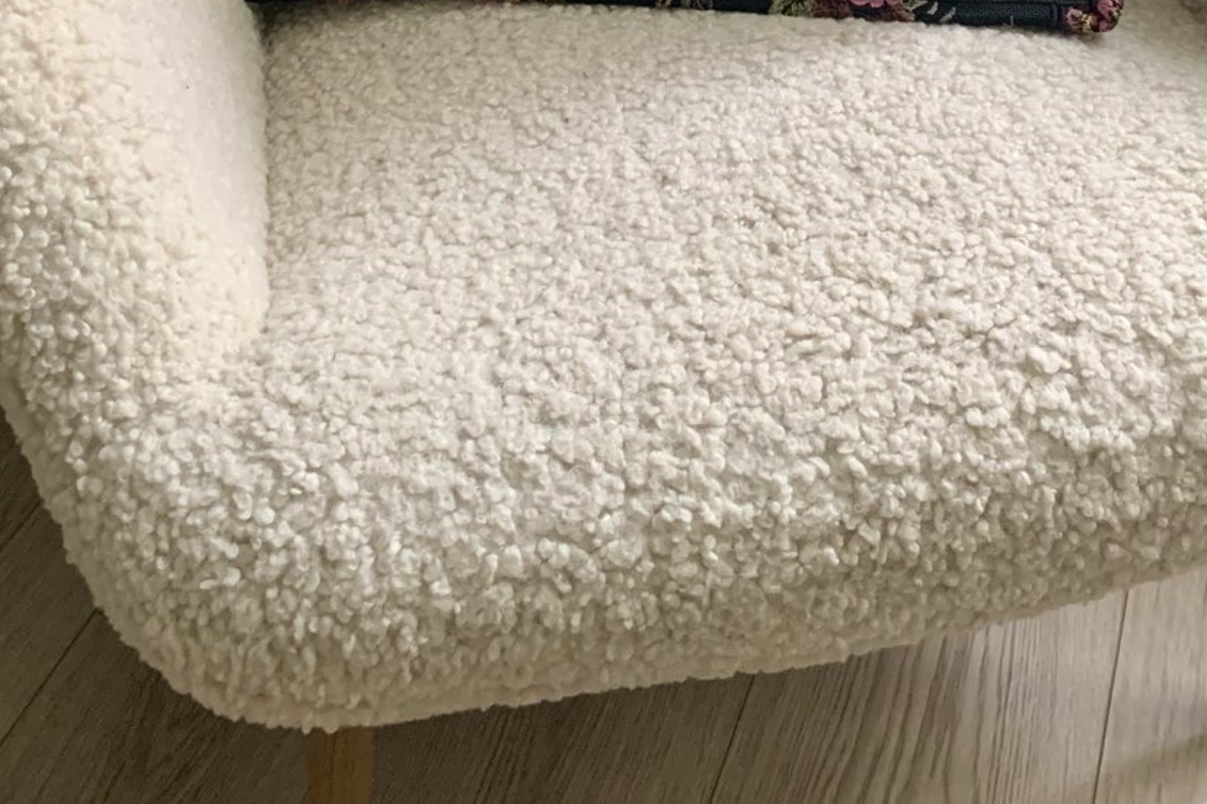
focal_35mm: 47
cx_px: 609
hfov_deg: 41.9
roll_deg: +2.4
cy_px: -202
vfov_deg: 25.2
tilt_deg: -30.9
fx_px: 1575
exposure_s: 1/45
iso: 400
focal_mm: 4.25
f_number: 1.8
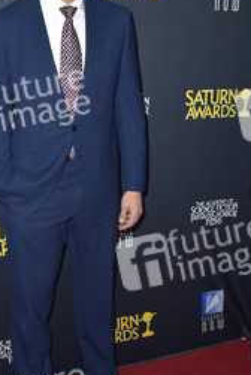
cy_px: 181
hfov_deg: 26.2
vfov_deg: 38.8
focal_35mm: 51
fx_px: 532
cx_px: 58
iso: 250
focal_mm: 32
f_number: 6.3
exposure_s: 1/250
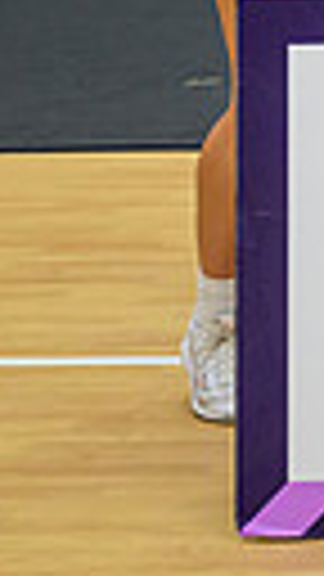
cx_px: 1275
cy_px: -306
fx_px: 3666
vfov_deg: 8.8
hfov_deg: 4.6
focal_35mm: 240
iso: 2500
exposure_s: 1/400
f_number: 3.5
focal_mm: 46
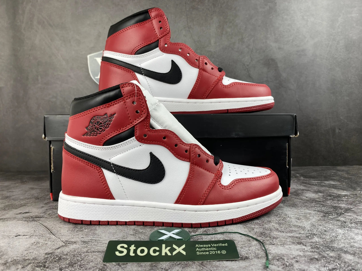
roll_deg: +0.1
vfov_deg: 53.1
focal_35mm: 26
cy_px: 136
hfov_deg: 67.3
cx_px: 181
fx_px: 272
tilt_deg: -3.3
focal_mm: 4.25
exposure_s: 1/120
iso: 32
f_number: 1.8
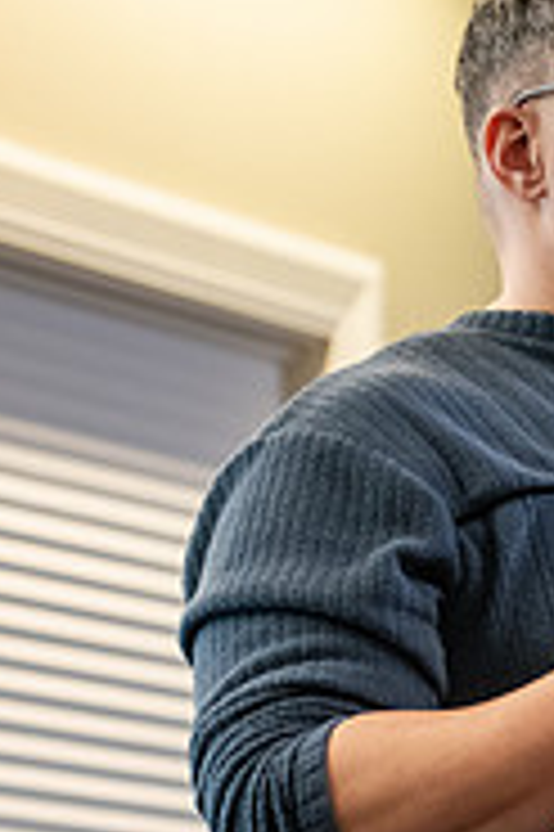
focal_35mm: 220
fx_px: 5087
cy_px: 600
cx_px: 549
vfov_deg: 9.4
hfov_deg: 6.2
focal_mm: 70
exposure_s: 1/200
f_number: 3.2
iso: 2500
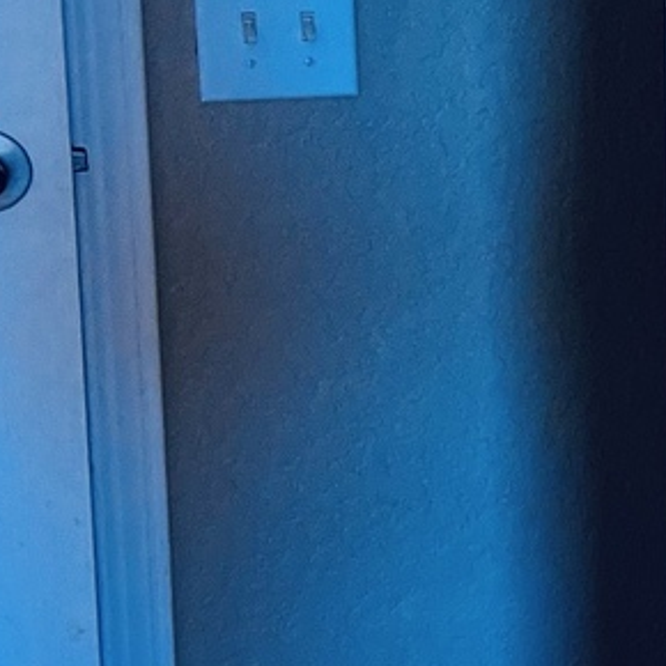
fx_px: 2481
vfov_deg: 15.3
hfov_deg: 12.4
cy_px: 351
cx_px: 1546
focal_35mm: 114
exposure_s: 1/60
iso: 80
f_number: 1.5
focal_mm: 5.7
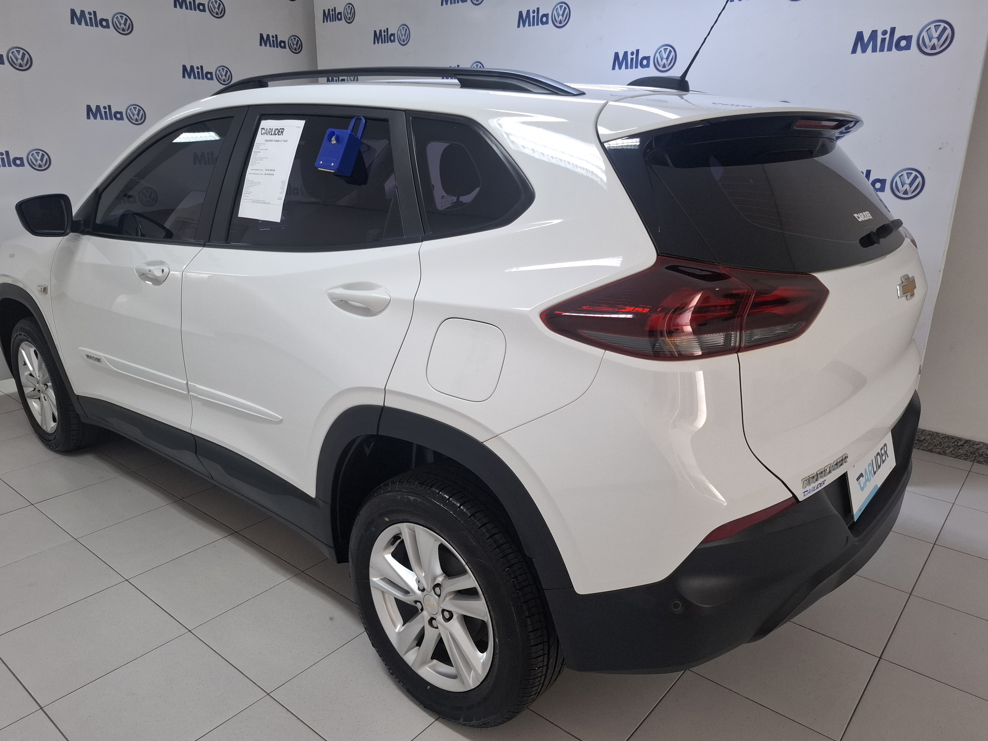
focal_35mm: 24
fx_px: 685
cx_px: 486
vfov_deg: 56.8
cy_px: 384
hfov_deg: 71.6
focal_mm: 5.54
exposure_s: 1/60
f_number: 1.8
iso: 160
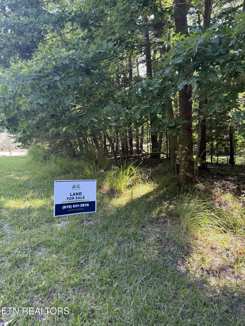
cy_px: 163
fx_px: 226
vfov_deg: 71.6
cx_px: 122
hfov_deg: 56.8
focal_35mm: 24
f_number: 1.78
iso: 125
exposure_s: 1/243
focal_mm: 6.76
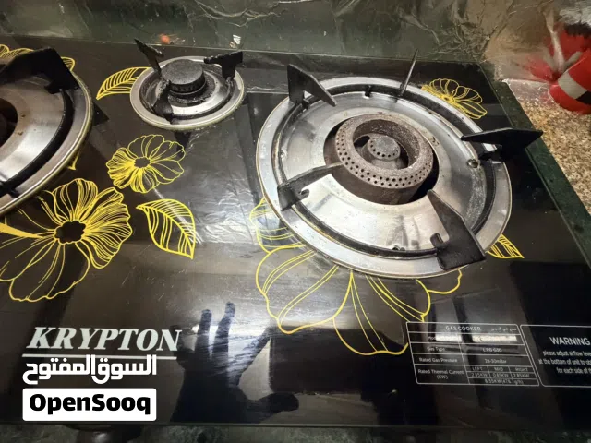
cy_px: 222
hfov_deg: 102.1
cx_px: 296
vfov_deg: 85.7
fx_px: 239
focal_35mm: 14
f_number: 2.2
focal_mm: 2.22
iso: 1250
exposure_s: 1/50
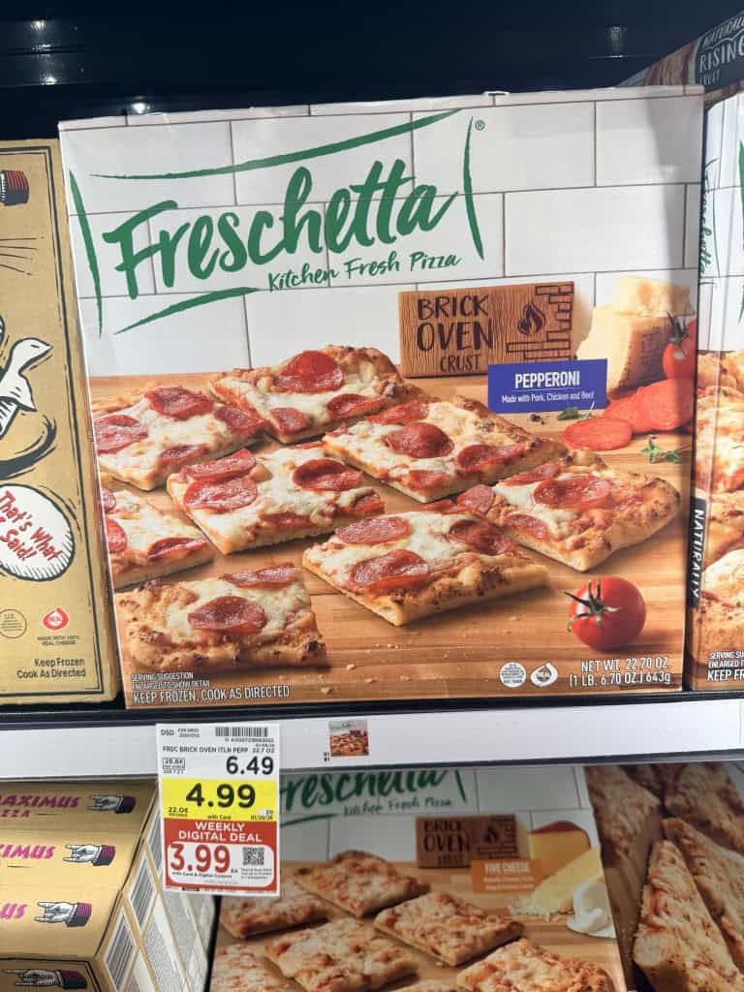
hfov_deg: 56.8
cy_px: 496
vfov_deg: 71.6
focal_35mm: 24
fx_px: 688
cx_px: 372
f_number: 1.8
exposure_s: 1/66
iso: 64
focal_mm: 6.8
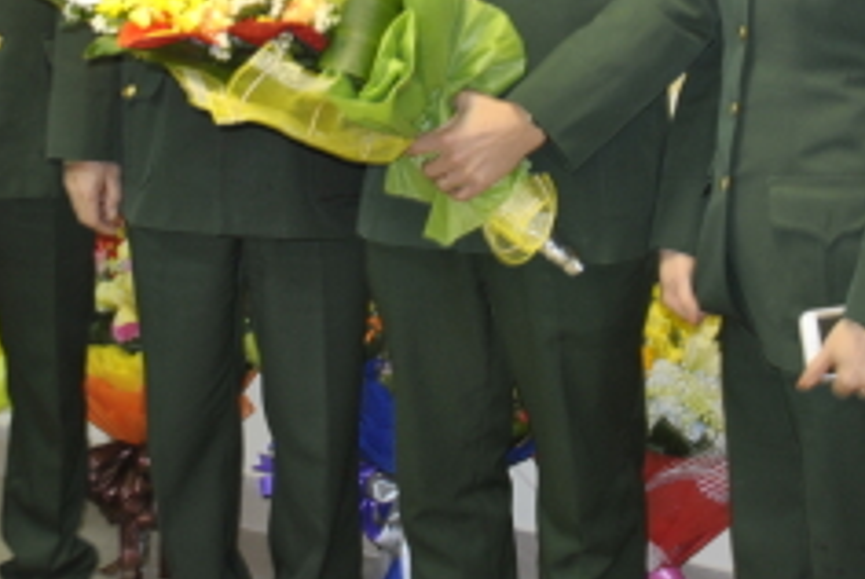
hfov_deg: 26.3
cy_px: -71
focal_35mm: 77
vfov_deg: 17.1
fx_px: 1852
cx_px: 429
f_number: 4
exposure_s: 1/5
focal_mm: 22
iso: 200
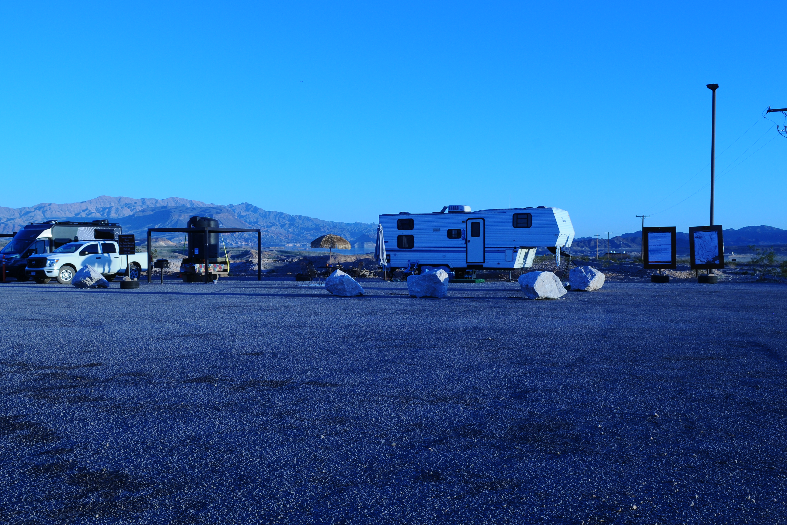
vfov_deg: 37.3
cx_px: 386
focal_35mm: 36
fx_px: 776
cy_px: 256
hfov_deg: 53.8
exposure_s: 1/250
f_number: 8
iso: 200
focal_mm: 23
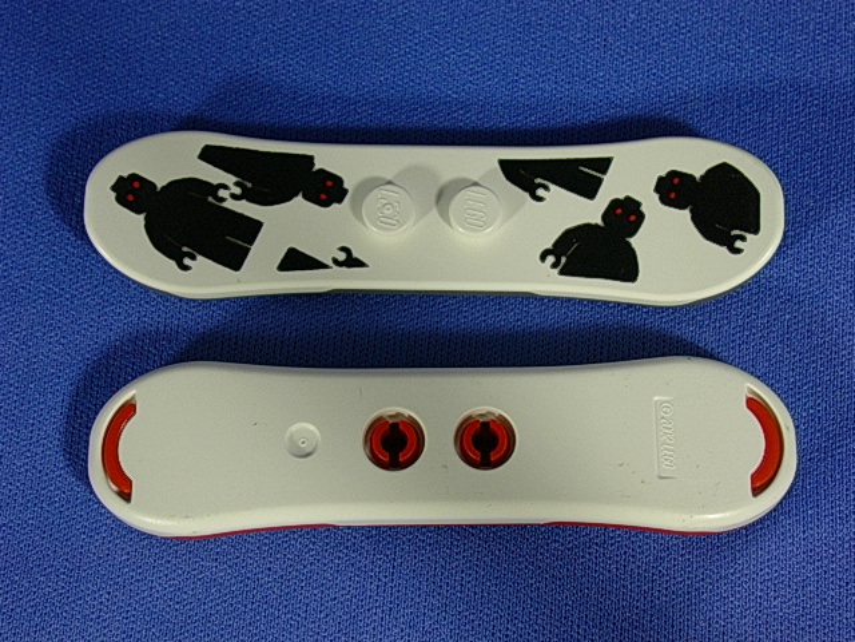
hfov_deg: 27.4
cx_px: 428
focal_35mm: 71
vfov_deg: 20.7
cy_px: 321
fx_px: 1754
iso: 70
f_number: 3.7
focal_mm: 10.8
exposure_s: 1/14.2
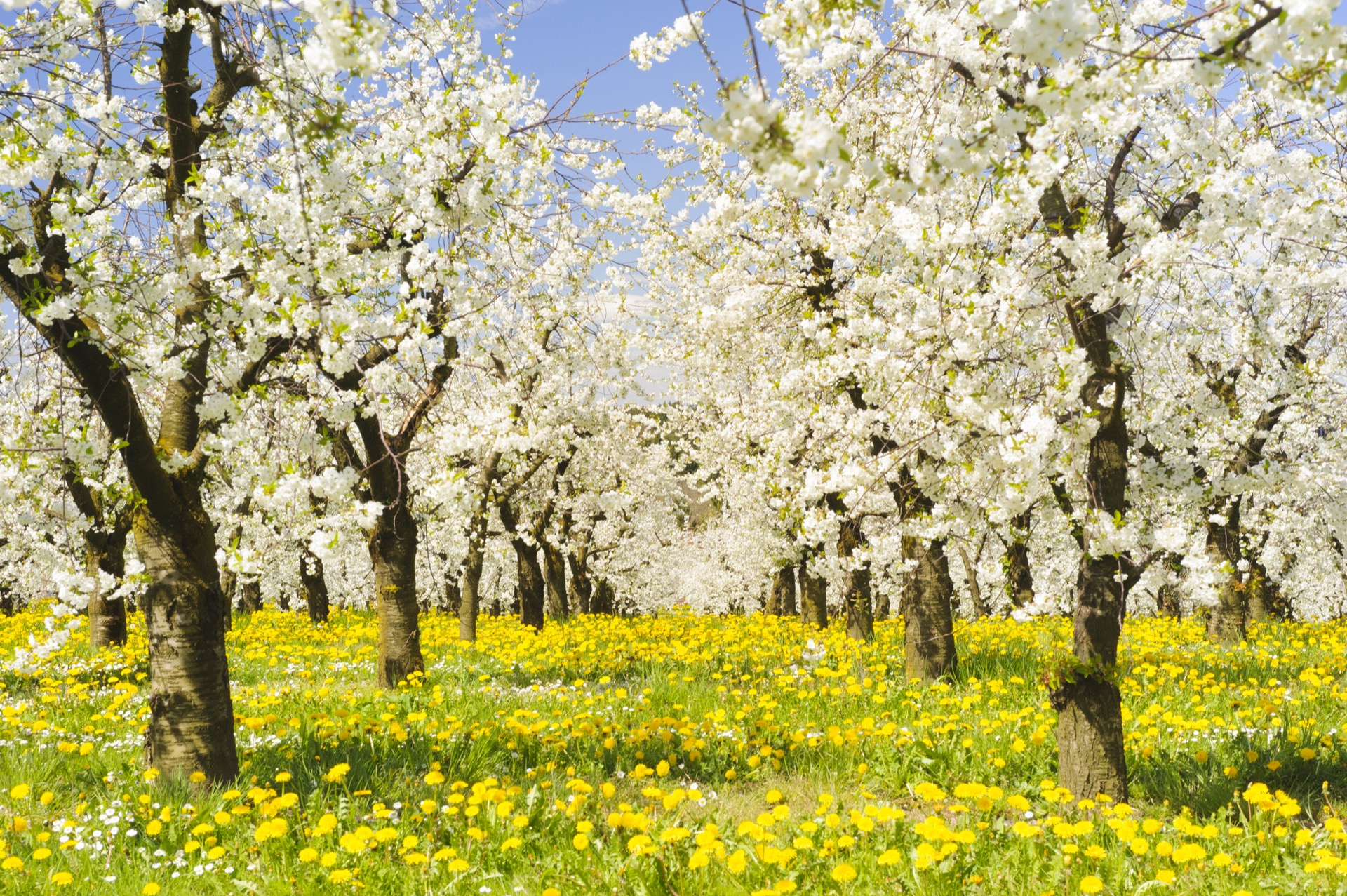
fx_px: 2094
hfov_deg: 35.7
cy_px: 448
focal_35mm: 56
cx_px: 674
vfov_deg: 24.2
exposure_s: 1/100
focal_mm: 56
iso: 400
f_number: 13
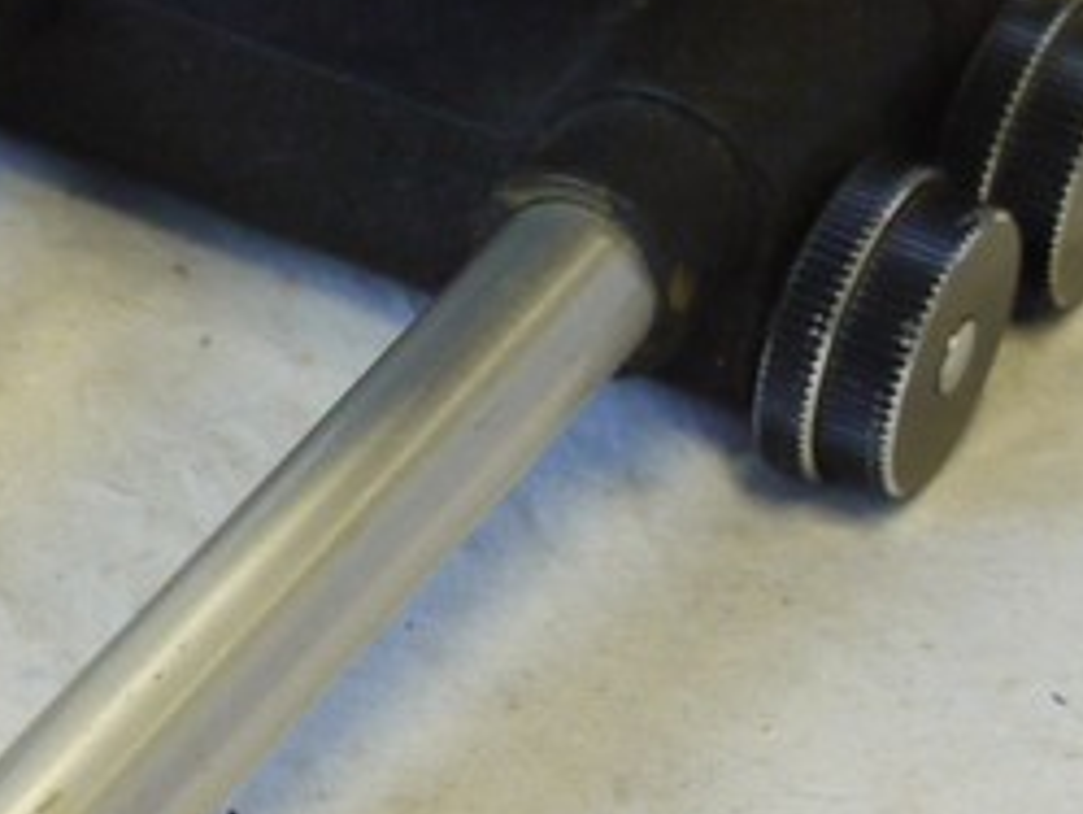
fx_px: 7231
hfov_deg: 8.3
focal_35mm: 231
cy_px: 374
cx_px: -848
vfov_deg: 6.4
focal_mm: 24
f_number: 5
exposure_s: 1/125
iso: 800
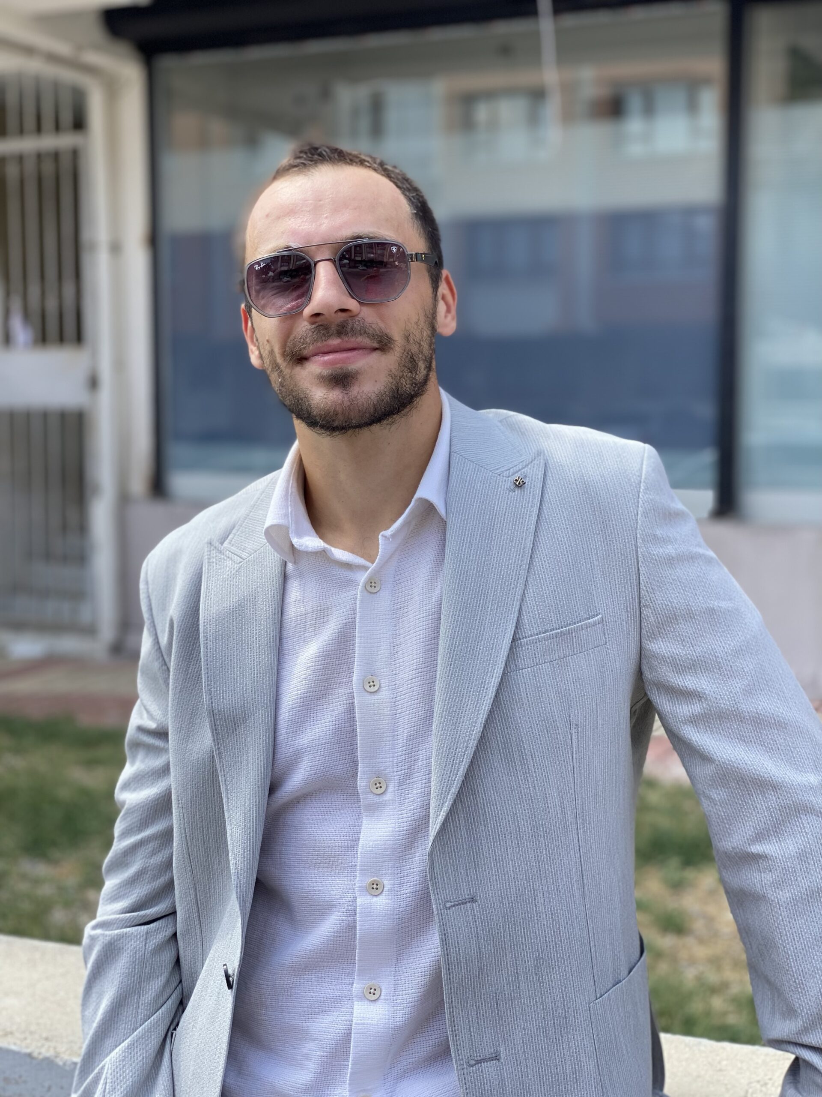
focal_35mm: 52
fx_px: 1646
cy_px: 548
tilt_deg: -4.1
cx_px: 411
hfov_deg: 28.0
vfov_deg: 36.8
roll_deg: -0.9
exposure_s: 1/269
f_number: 2
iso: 20
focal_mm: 6
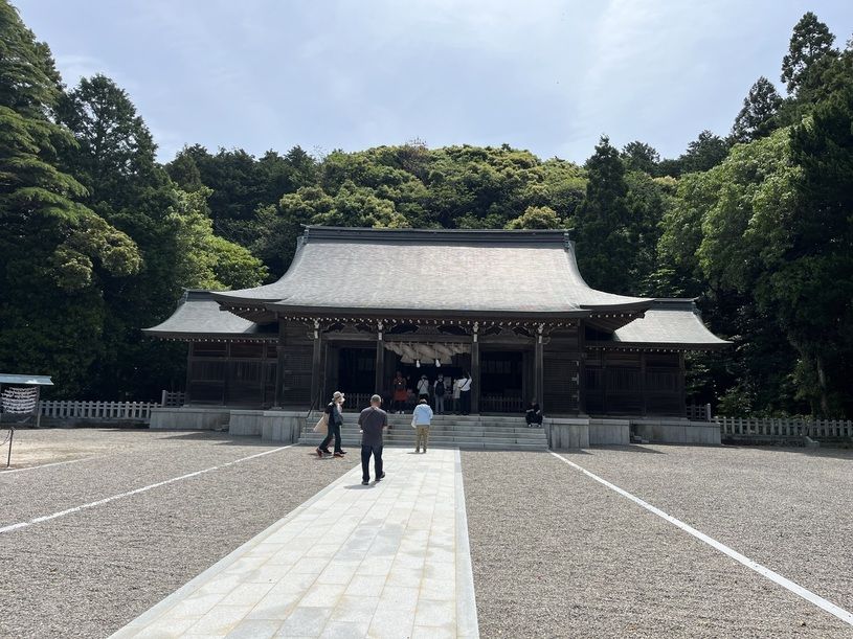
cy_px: 320
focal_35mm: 26
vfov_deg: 53.1
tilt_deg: +7.4
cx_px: 426
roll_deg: -1.6
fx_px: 641
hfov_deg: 67.3
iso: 50
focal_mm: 5.1
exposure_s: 1/5076
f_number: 1.6
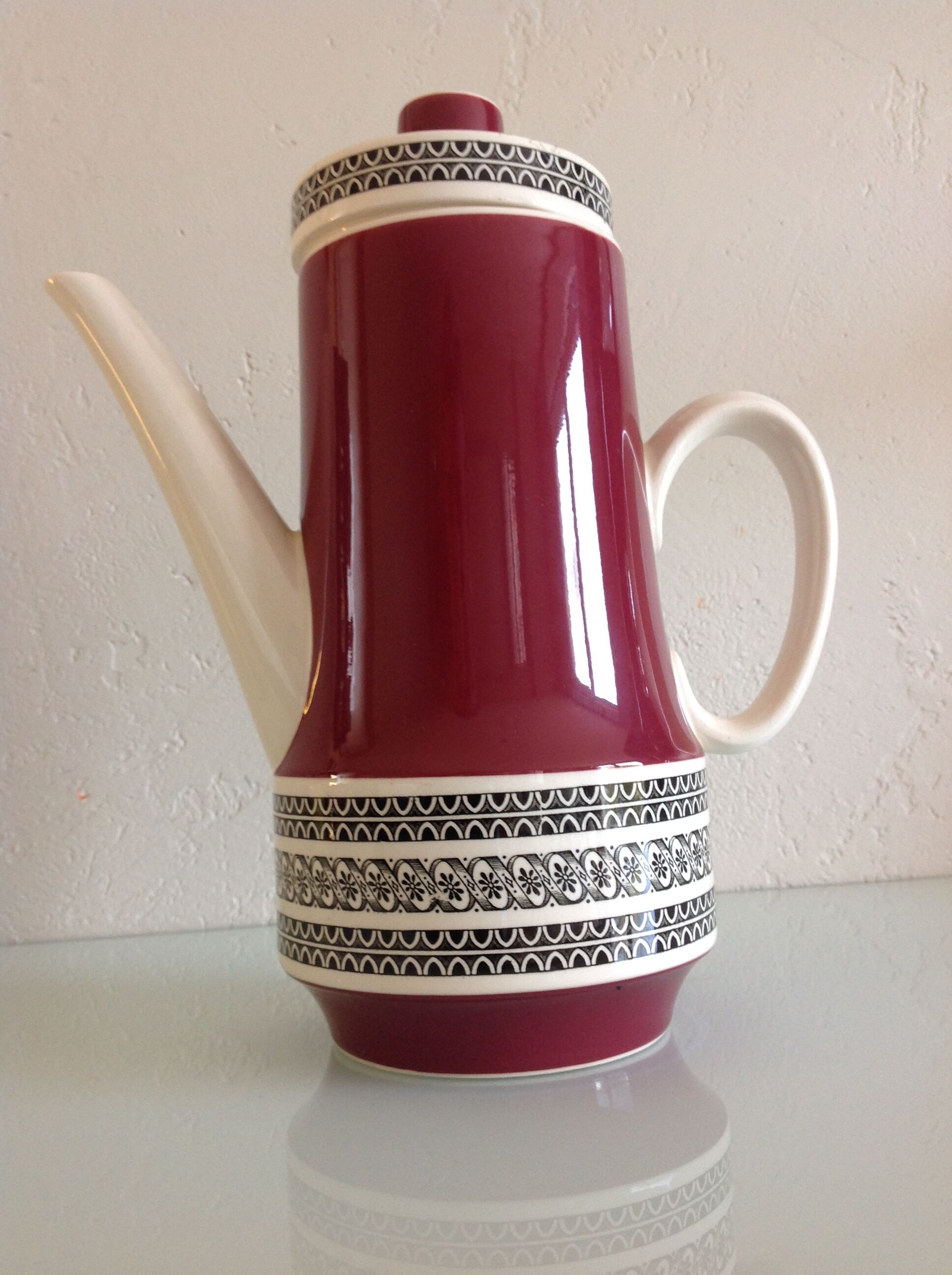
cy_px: 638
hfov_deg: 40.6
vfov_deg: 52.7
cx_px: 476
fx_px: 1287
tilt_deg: +2.9
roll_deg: +3.9
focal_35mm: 35
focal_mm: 4.28
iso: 100
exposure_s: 1/15
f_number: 2.4
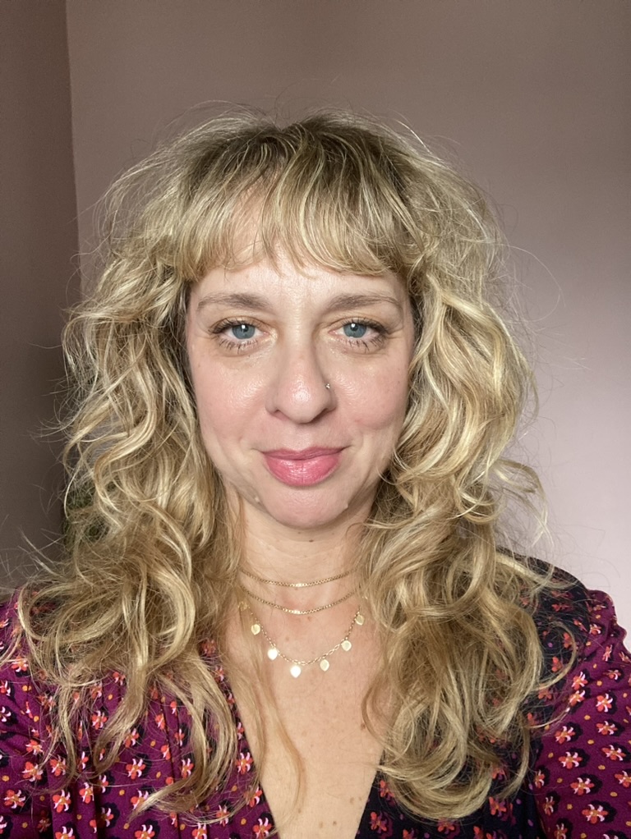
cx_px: 316
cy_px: 420
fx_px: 777
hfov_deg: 44.2
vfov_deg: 56.8
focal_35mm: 32
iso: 125
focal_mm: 2.87
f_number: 2.2
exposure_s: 1/60
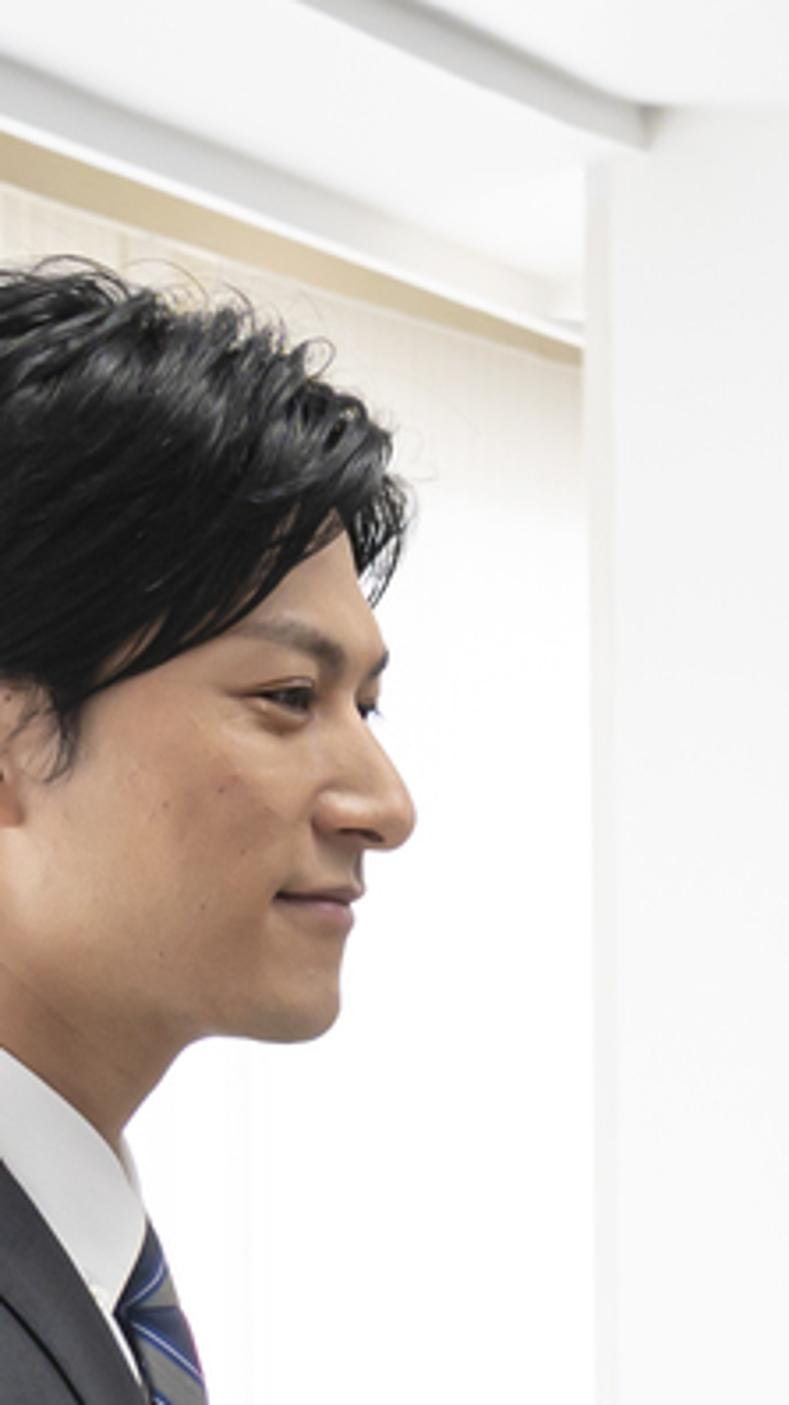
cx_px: 1599
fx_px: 8638
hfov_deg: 5.1
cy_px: 1851
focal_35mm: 232
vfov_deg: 9.1
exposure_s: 1/125
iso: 1250
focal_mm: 44
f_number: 7.1
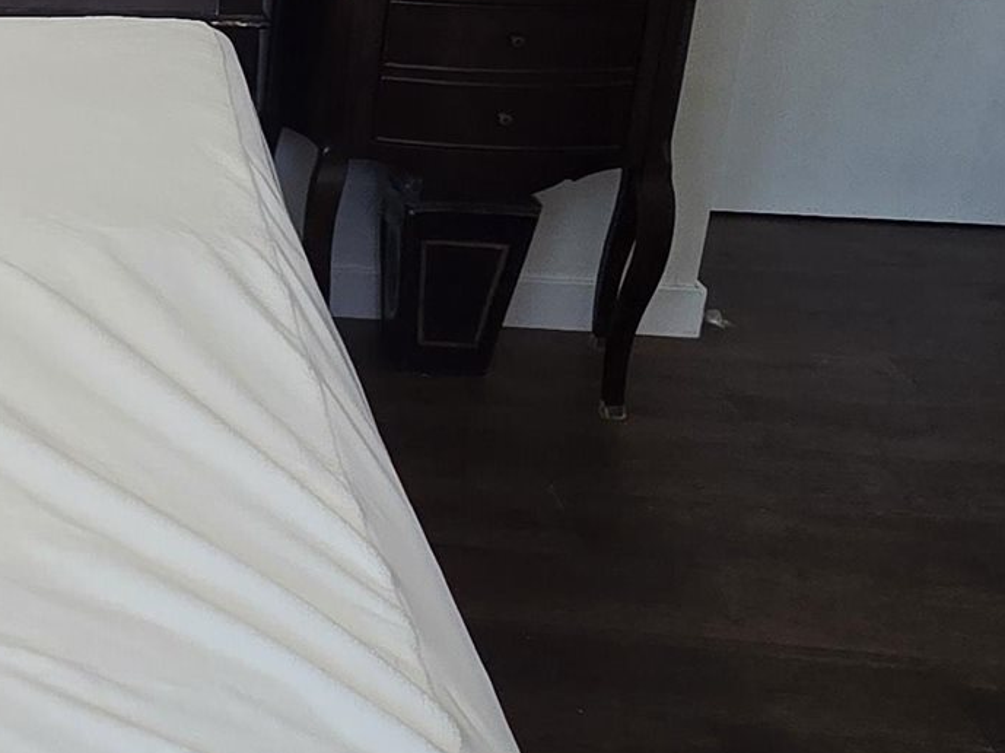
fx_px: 1683
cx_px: -509
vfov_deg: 24.9
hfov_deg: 25.1
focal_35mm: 58
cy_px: 168
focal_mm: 2.2
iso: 64
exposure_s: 1/60
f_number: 2.2
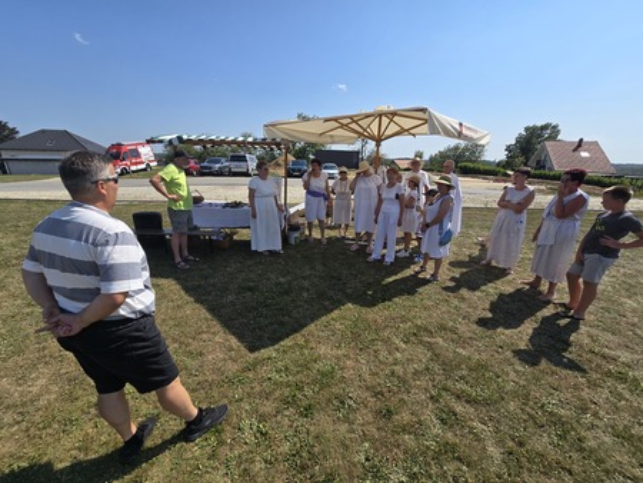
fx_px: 242
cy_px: 242
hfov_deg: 106.2
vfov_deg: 90.0
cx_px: 322
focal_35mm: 13
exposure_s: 1/2628
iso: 50
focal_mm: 2.2
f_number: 2.2
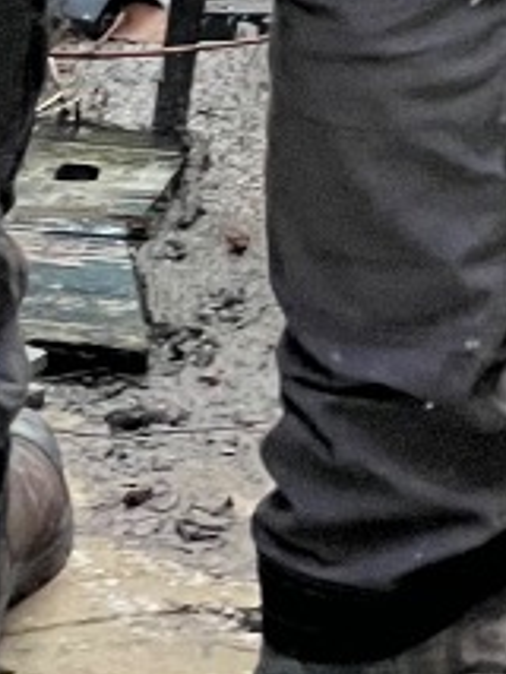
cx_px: 923
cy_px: -133
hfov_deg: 3.4
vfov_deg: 4.6
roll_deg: +1.3
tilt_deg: -21.1
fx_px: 8450
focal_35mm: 434
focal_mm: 9
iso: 200
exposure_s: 1/60
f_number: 2.8
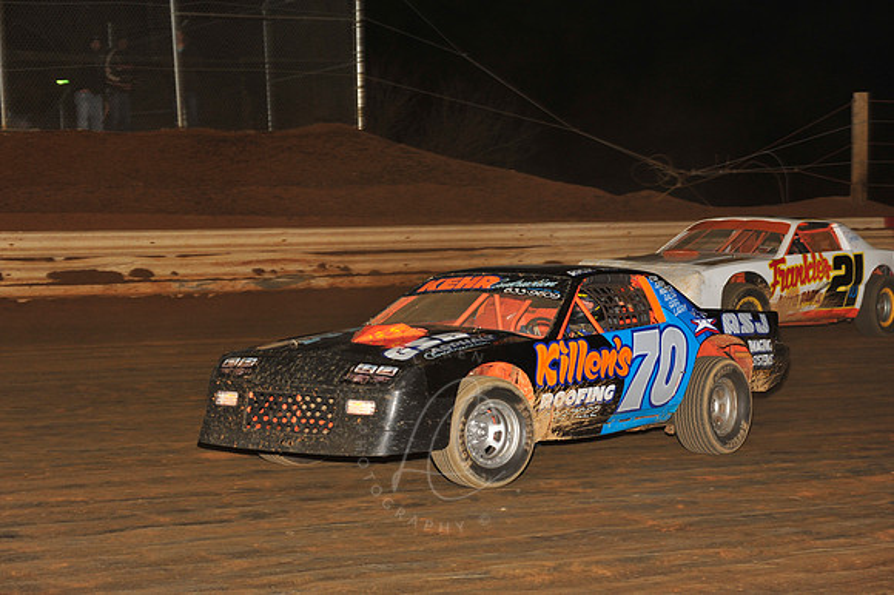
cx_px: 447
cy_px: 298
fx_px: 2482
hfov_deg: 20.4
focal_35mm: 100
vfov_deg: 13.7
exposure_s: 1/250
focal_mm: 100
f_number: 6.3
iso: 800
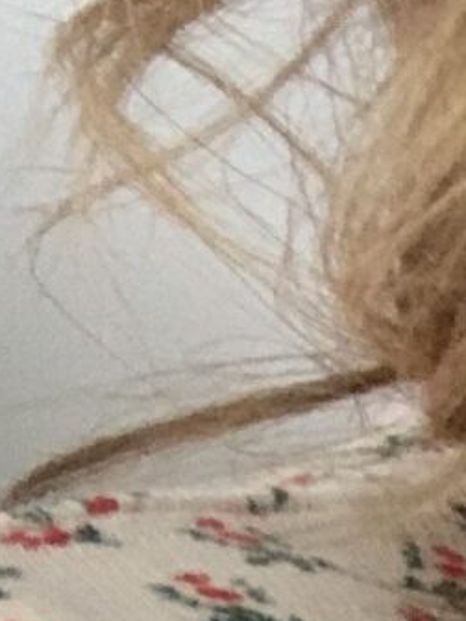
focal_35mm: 195
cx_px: 1058
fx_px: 3500
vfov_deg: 8.5
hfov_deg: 7.2
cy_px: 1850
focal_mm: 2.87
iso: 320
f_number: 2.2
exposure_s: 1/49
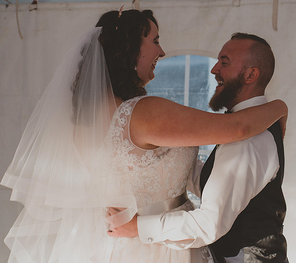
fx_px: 1493
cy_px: 122
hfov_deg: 11.3
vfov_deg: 10.0
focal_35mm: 163
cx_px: 204
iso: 100
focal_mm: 85
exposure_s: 1/125
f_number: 5.6
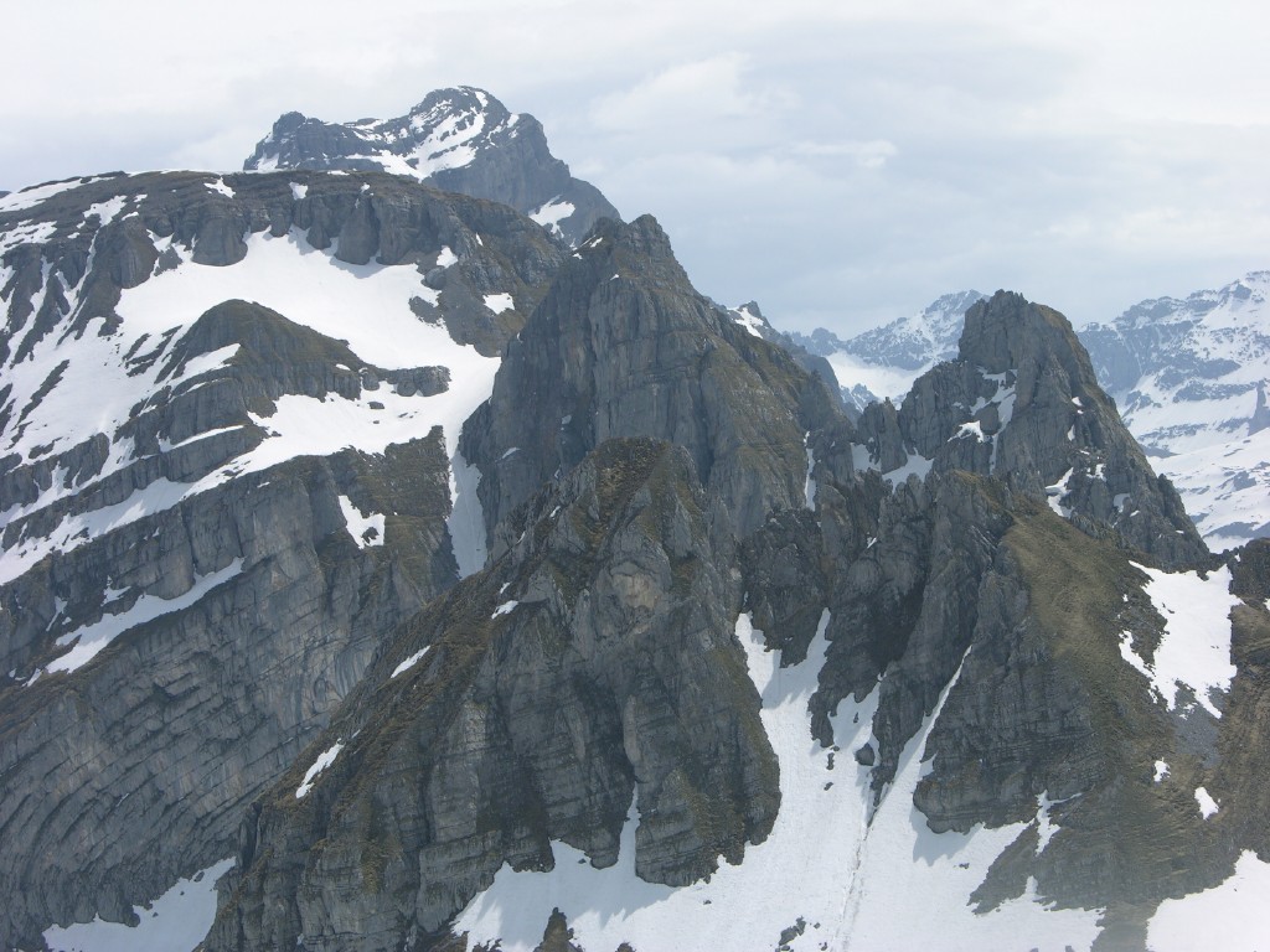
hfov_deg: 19.6
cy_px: 476
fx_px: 3669
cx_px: 635
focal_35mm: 100
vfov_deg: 14.8
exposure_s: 1/438
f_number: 5.8
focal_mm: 25.4
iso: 50
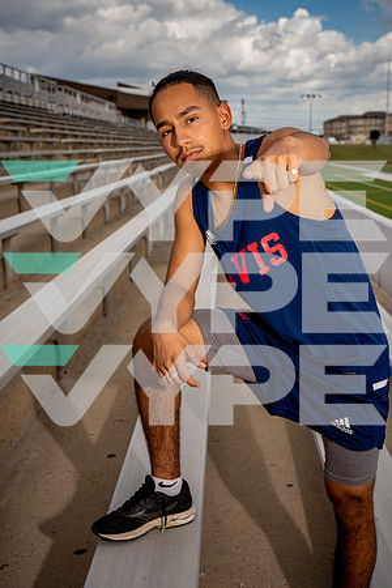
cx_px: 196
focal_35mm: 50
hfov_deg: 27.0
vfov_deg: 39.6
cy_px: 294
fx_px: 817
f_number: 6.3
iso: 80
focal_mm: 50
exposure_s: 1/250
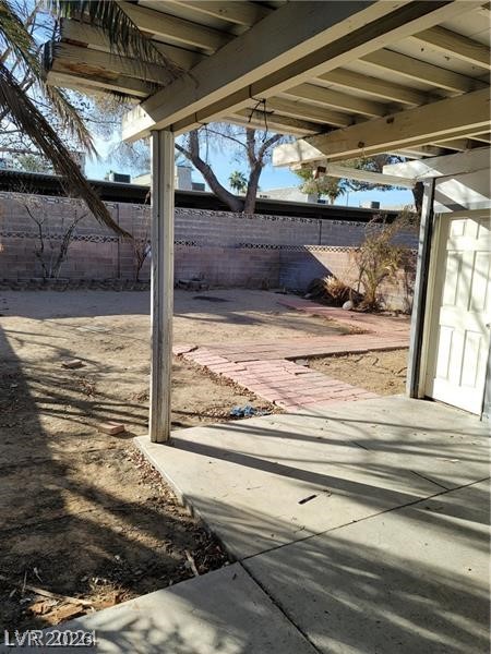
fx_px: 473
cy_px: 327
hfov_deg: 54.9
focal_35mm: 25
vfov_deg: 69.4
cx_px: 246
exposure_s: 1/517
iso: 20
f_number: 1.8
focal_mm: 7
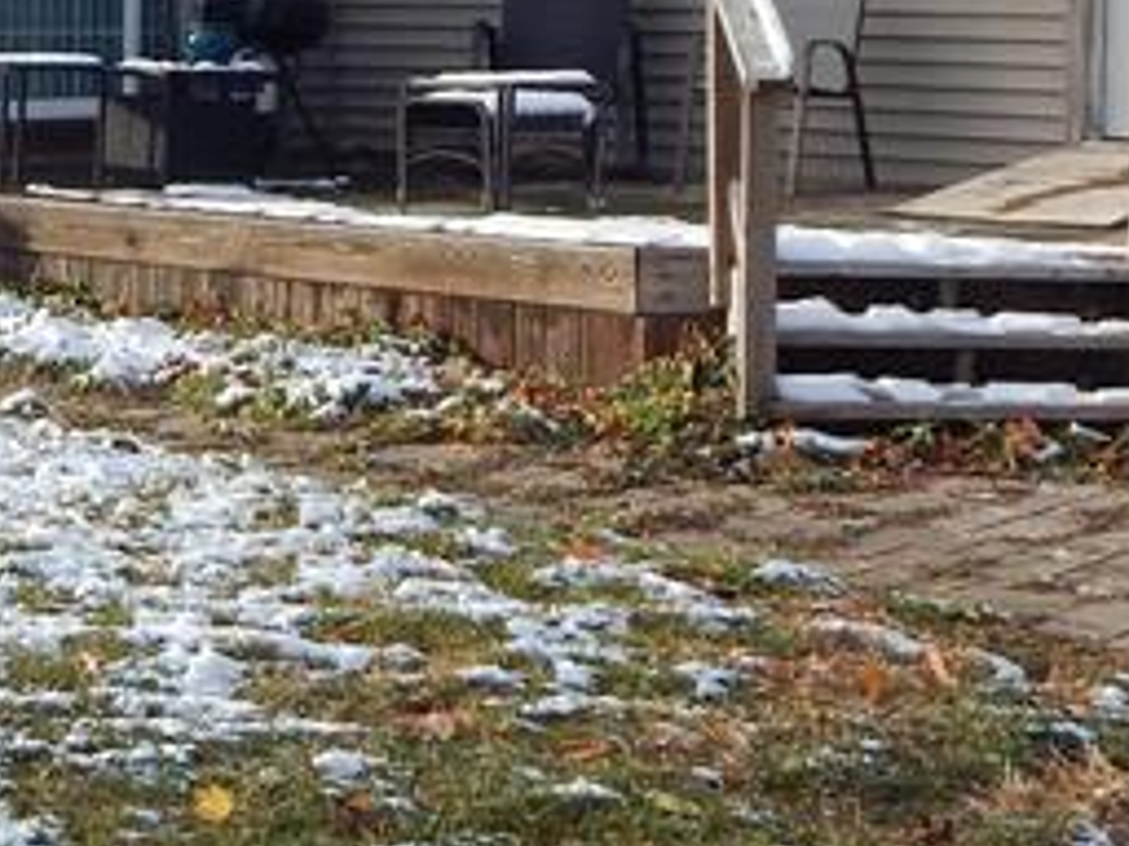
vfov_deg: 16.4
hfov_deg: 22.2
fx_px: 2870
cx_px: 441
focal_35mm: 88
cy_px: -35
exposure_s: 1/640
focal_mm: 4
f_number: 3
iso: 125
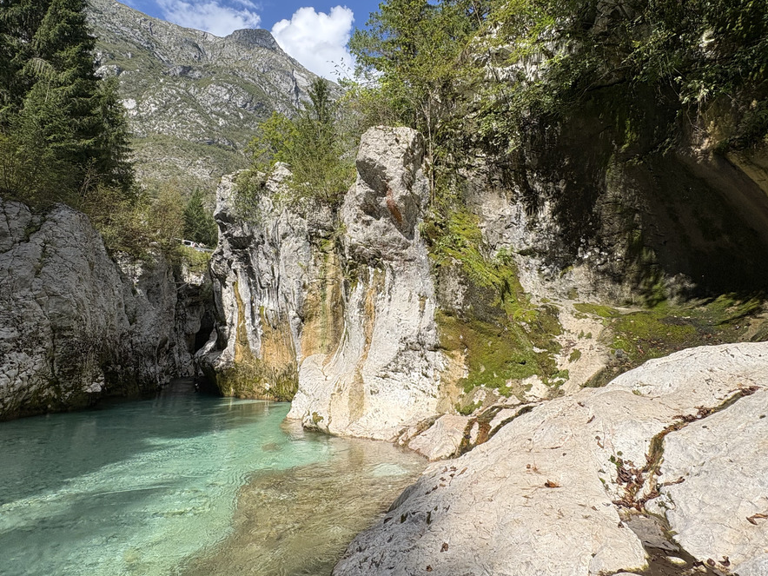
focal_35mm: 19
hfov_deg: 84.7
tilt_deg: +14.6
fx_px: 422
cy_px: 257
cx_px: 389
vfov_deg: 68.5
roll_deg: +0.7
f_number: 2.2
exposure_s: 1/1789
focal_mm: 2.22
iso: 50
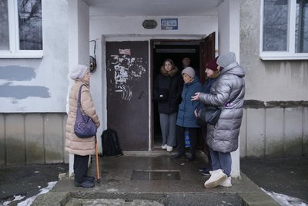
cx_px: 154
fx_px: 300
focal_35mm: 35
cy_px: 103
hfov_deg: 54.4
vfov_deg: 37.9
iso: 250
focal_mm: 35
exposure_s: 1/125
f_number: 2.8
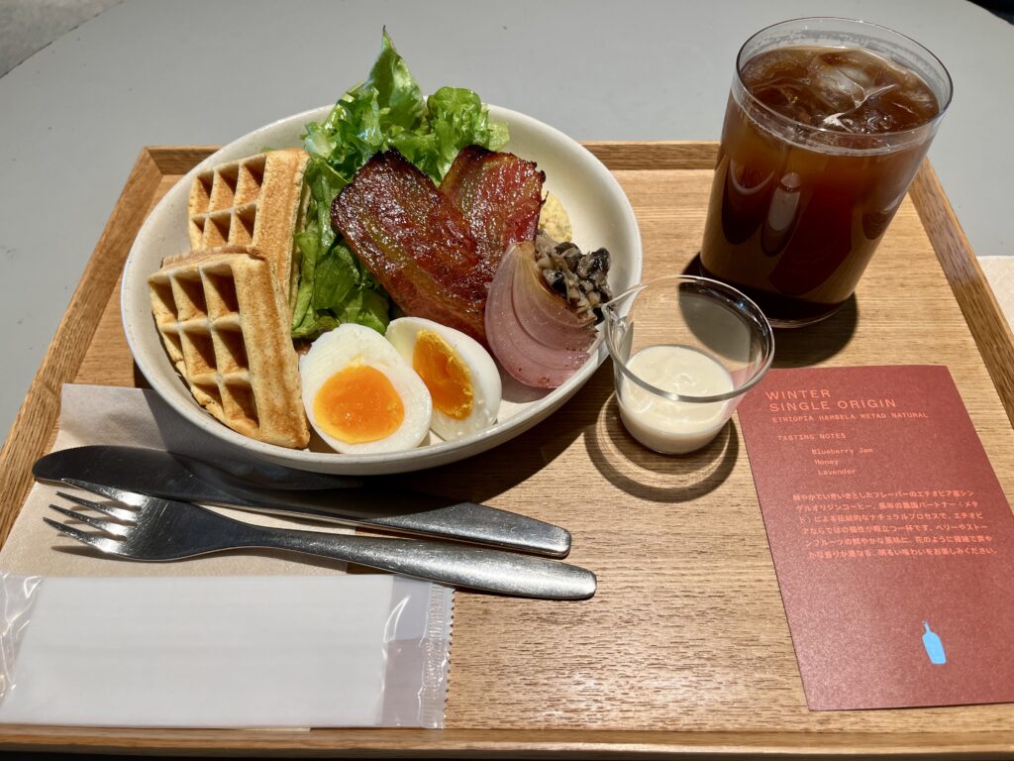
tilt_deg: -53.8
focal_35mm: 26
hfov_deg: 67.3
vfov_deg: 53.1
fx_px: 762
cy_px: 380
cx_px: 507
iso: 50
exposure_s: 1/120
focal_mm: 5.1
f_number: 1.6
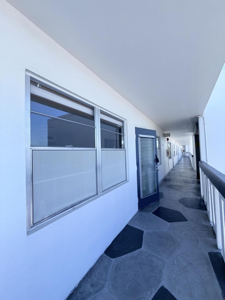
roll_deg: +2.2
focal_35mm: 14
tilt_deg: +2.3
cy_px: 150
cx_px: 112
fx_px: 121
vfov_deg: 102.1
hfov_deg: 85.7
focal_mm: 2.22
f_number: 2.2
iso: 16
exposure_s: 1/284
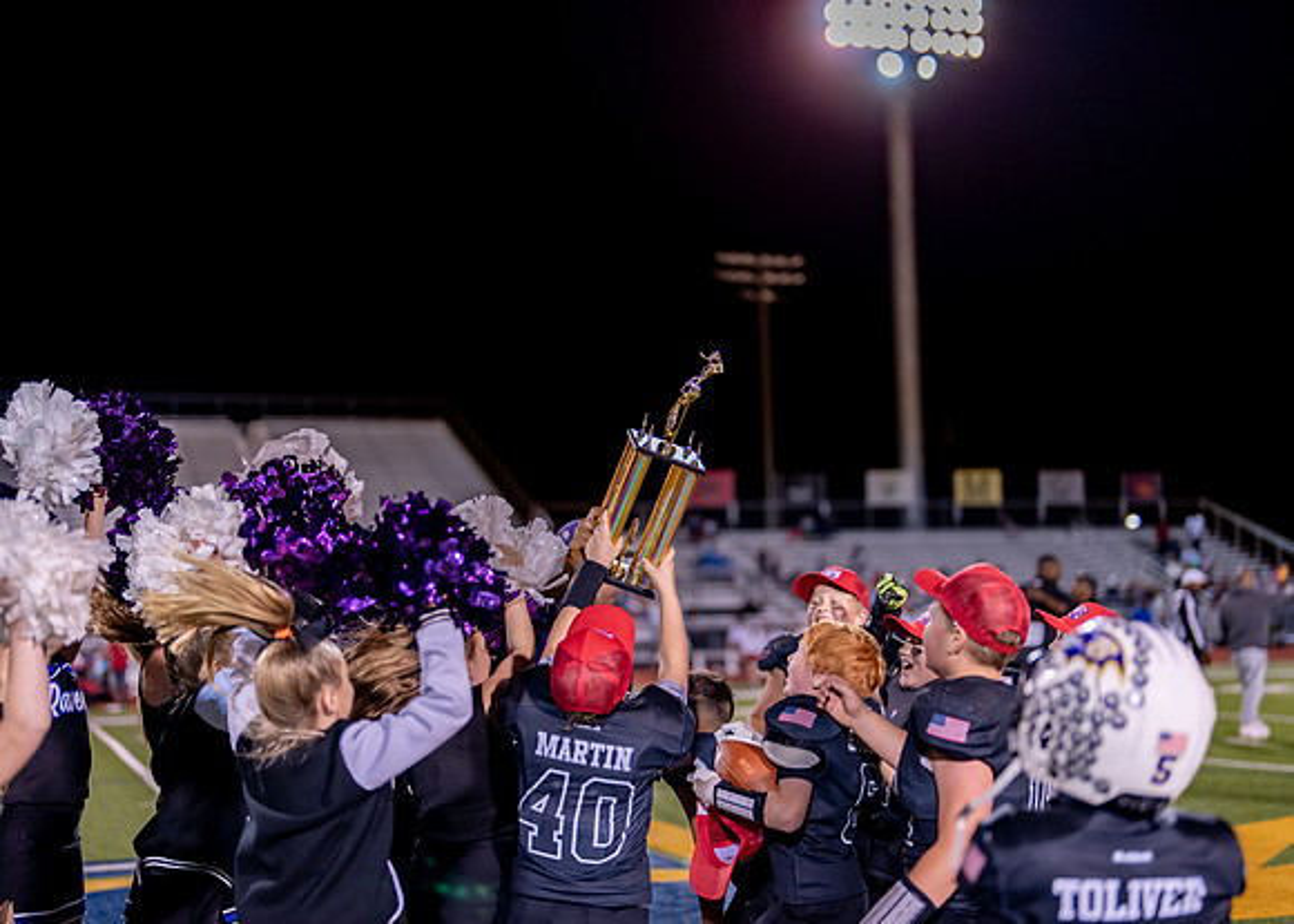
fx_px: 1925
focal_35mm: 52
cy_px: 462
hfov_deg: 37.2
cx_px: 659
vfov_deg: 27.0
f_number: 1.2
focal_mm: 50
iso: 500
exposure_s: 1/1000
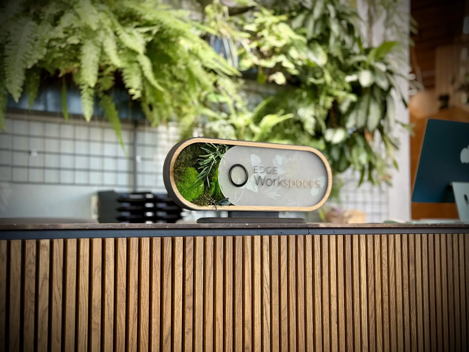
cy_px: 176
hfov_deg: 39.7
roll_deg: +0.4
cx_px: 234
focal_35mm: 48
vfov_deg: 30.3
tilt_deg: +3.9
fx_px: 650
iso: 100
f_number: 1.78
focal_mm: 6.76
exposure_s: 1/60
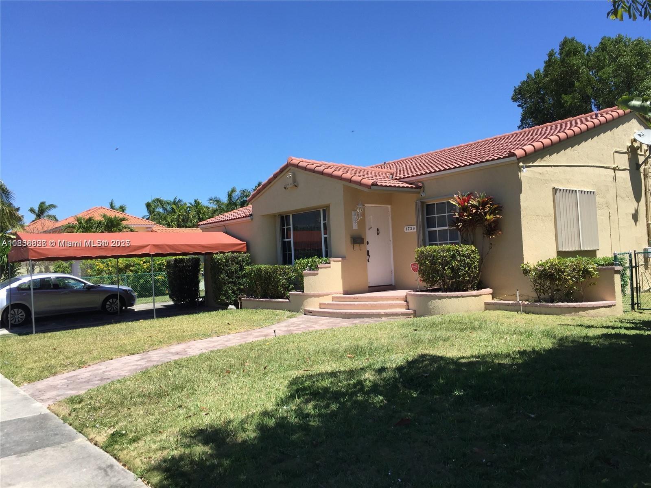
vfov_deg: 48.2
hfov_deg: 61.7
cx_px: 326
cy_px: 244
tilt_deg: +1.9
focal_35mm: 29
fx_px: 545
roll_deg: +0.8
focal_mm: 4.15
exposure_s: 1/1412
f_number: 2.2
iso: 32
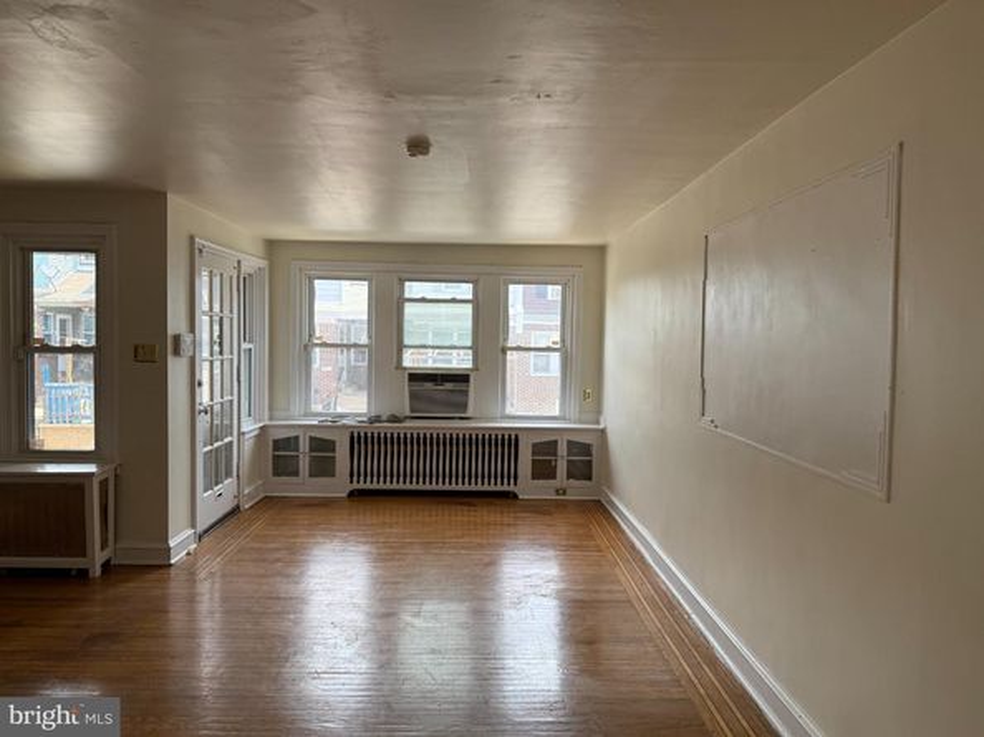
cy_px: 368
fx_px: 682
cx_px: 492
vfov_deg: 56.8
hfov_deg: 71.6
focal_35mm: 24
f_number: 1.78
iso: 100
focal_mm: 6.76
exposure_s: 1/322
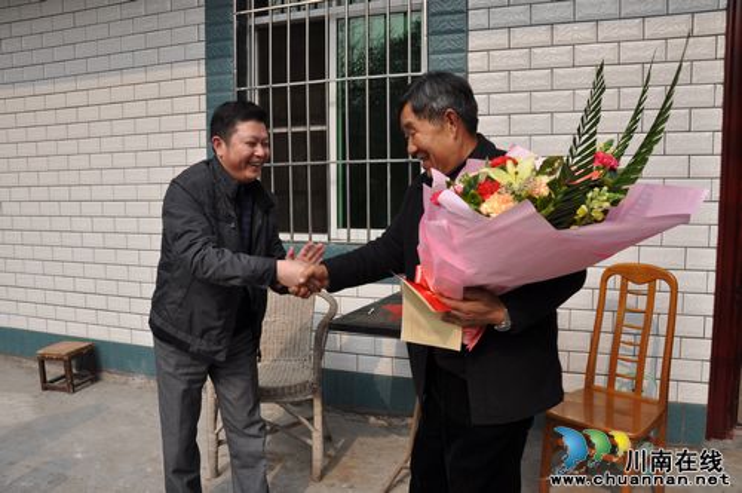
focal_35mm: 27
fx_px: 556
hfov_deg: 67.4
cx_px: 371
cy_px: 246
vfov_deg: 47.8
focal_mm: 18
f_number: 11
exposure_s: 1/125
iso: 200
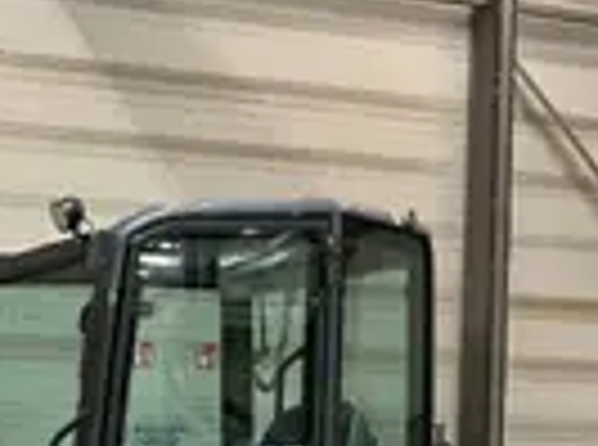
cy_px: 685
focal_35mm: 105
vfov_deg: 13.2
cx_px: -337
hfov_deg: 16.8
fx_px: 1809
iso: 100
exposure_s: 1/60
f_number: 1.8
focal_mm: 3
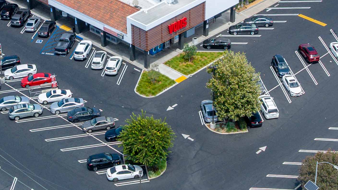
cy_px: 26
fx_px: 878
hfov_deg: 21.8
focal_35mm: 98
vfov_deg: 12.3
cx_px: 188
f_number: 2.8
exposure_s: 1/1600
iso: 100
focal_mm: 12.29
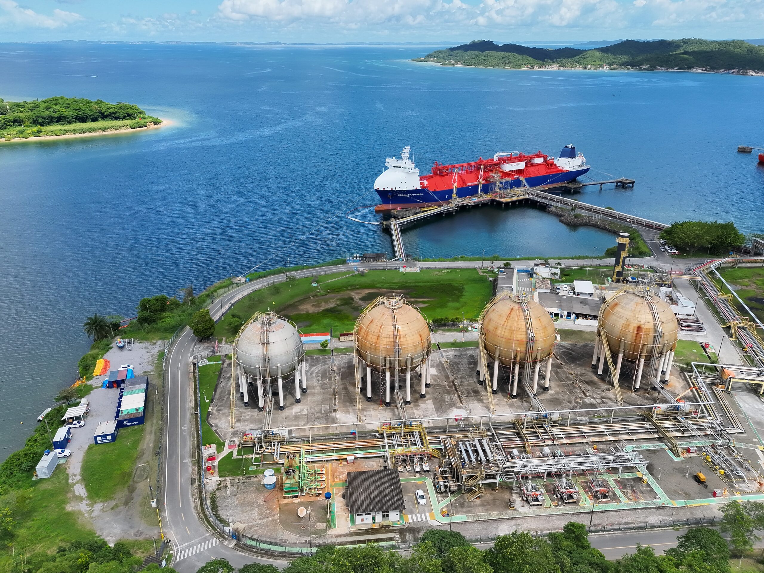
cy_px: 286
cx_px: 382
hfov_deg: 71.6
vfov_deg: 56.8
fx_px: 530
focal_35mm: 24
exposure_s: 1/5000
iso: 250
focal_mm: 6.72
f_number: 1.7
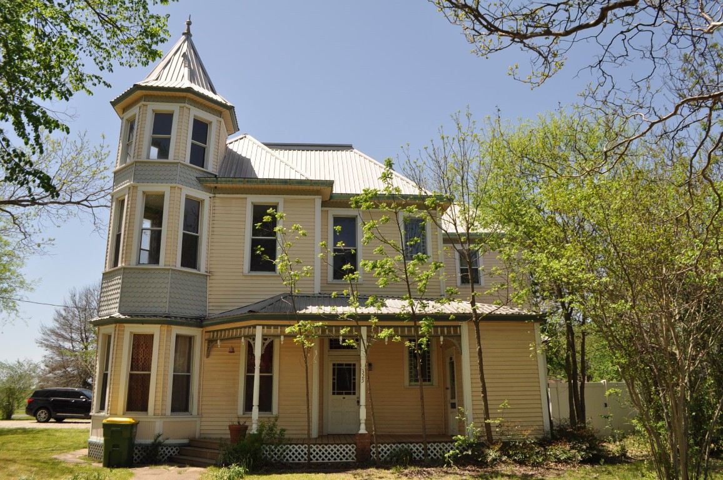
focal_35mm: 27
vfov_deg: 47.8
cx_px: 362
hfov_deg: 67.4
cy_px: 240
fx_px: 542
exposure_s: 1/320
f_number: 9
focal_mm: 18
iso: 200
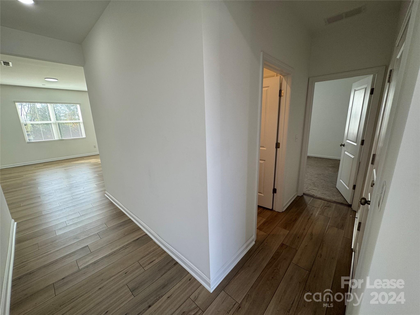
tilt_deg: -12.5
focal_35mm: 14
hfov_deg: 102.1
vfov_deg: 85.7
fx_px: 170
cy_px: 158
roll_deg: +0.8
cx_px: 210
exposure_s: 1/120
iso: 100
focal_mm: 2.22
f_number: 2.2
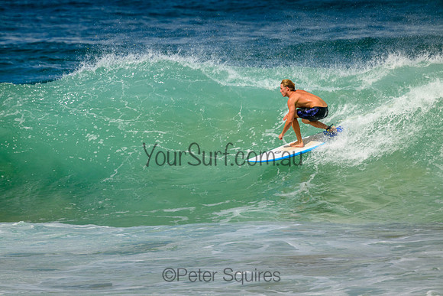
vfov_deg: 1.7
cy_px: 148
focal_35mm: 800
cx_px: 222
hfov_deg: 2.6
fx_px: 9846
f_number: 11
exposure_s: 1/2000
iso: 560
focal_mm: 800
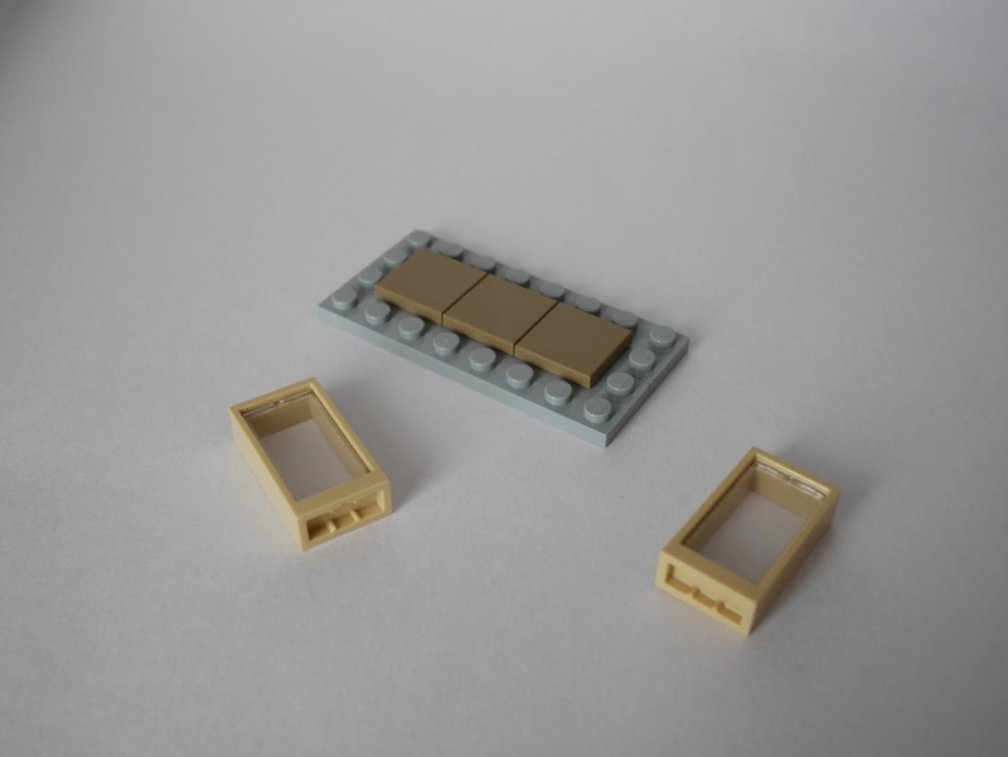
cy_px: 378
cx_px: 504
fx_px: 1165
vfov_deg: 36.0
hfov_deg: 46.8
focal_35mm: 40
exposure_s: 1/60
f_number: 5
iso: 640
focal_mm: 20
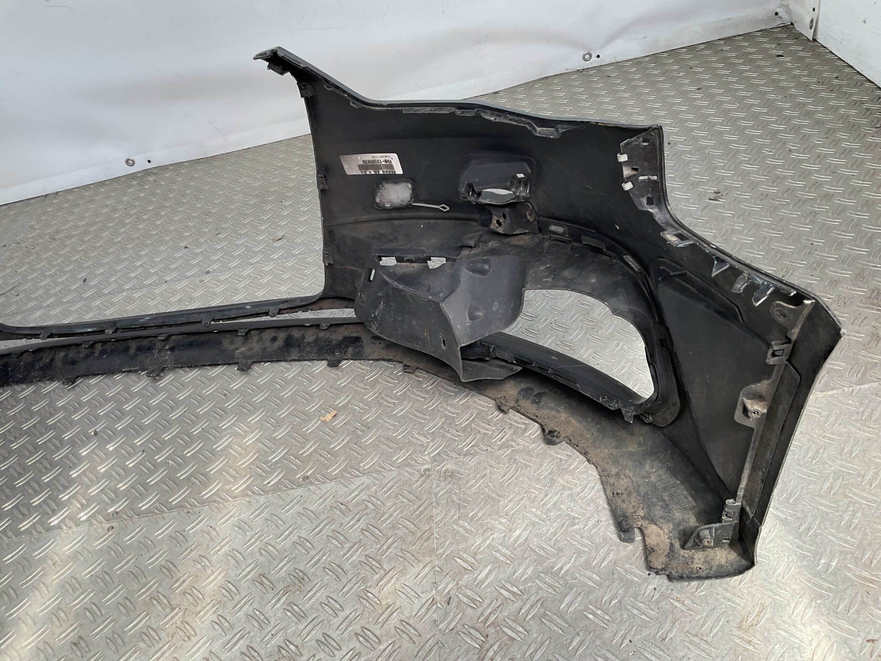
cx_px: 440
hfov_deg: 61.7
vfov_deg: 48.2
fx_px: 738
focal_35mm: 29
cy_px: 330
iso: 16
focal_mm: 3
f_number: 1.8
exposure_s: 1/167
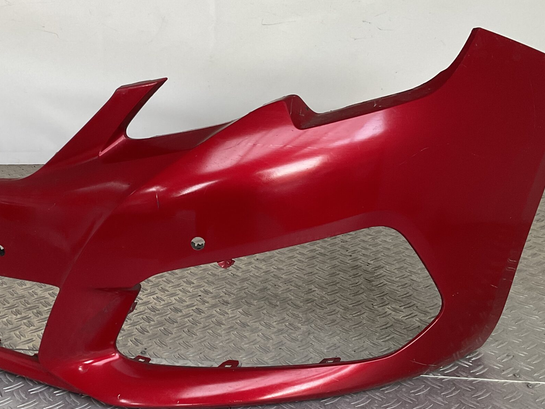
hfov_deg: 39.7
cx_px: 159
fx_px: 740
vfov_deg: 30.8
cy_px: 242
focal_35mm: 47
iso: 50
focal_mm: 3
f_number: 1.8
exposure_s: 1/50
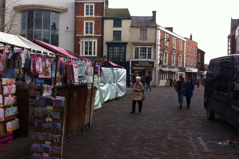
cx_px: 119
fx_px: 246
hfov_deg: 51.9
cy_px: 74
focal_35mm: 37
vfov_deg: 35.9
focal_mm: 3.85
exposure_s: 1/628
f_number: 2.8
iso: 80
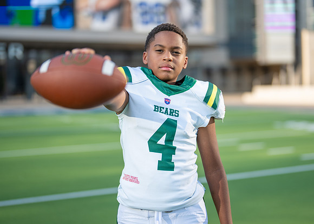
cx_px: 175
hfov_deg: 30.8
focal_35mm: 64
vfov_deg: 22.3
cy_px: 99
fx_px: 569
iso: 100
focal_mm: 50
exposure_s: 1/3200
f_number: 1.2
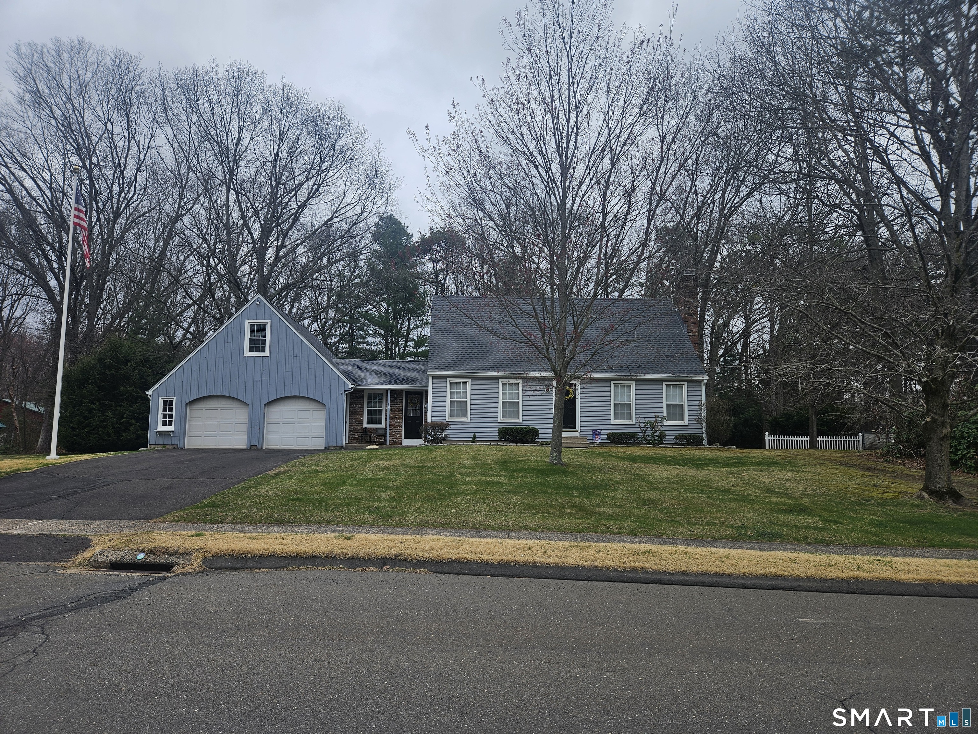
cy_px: 367
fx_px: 650
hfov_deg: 73.9
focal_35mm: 23
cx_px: 489
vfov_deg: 58.9
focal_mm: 5.4
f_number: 1.8
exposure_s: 1/1559
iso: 25
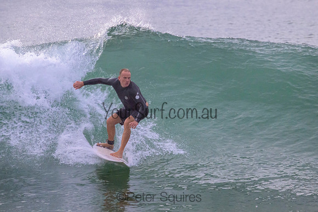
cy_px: 95
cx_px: 170
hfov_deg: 2.2
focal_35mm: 958
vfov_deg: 1.4
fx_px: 8463
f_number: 11
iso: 5000
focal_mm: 800
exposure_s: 1/1600
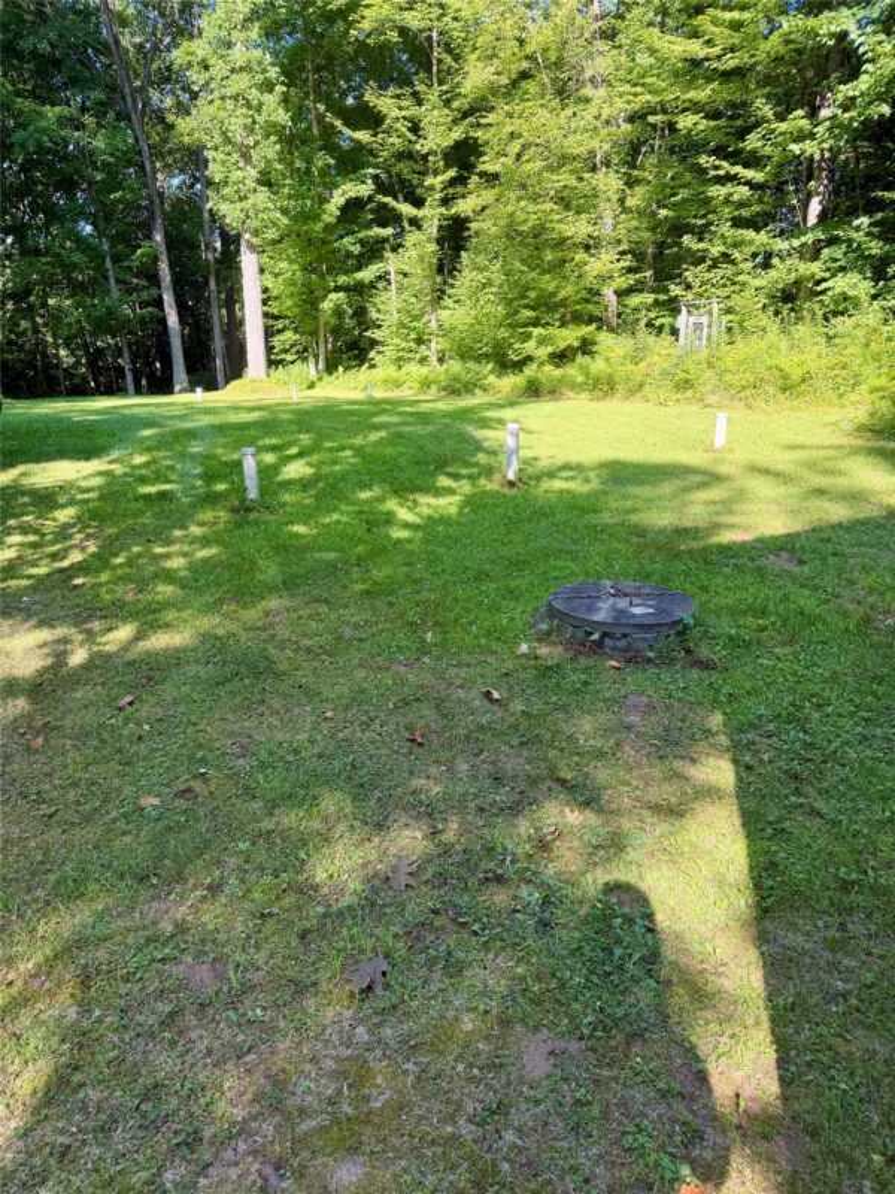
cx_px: 448
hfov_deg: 56.8
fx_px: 827
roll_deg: -0.8
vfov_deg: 71.6
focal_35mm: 24
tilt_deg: -18.0
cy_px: 597
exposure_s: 1/370
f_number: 1.78
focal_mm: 6.76
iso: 80
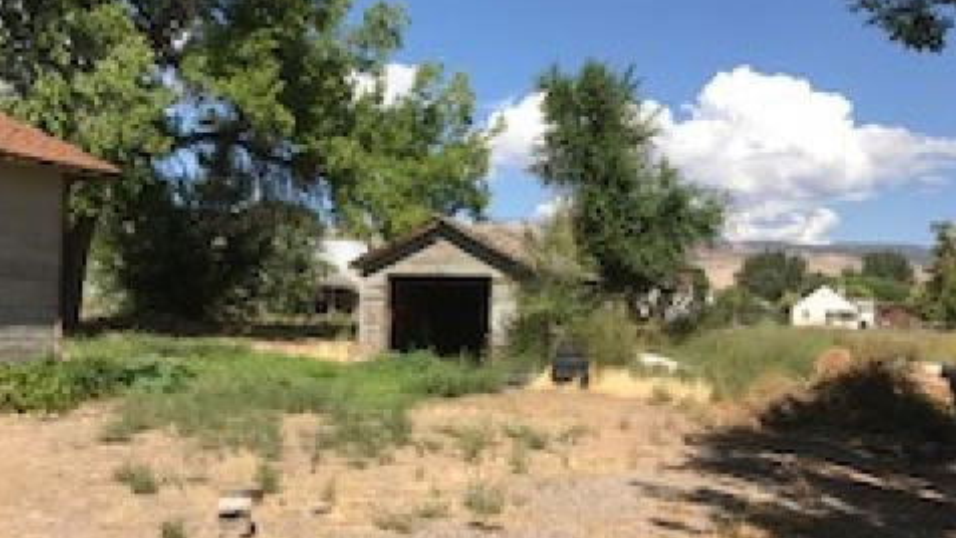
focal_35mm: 41
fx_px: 1040
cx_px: 347
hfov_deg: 48.8
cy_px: 265
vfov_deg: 29.0
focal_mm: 3.99
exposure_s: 1/2283
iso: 20
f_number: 1.8
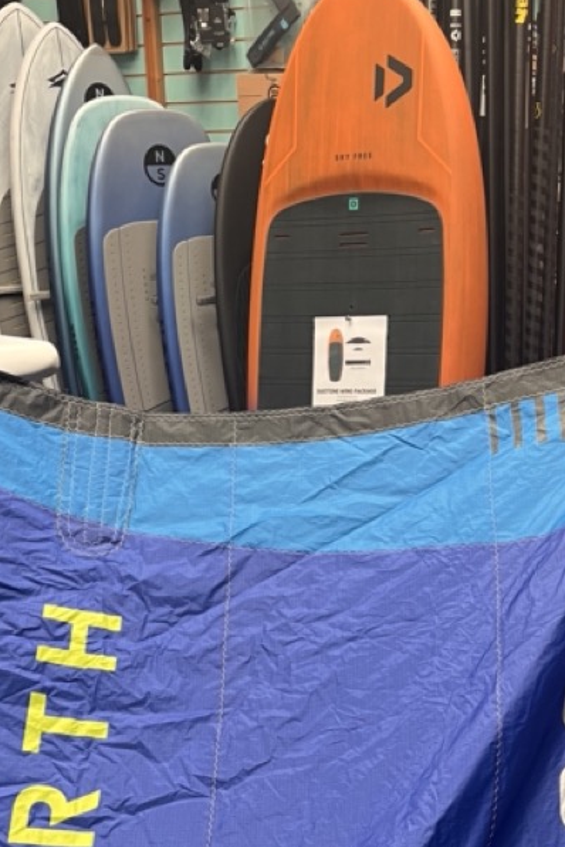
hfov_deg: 23.3
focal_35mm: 58
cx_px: 383
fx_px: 1365
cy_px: 823
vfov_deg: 32.1
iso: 80
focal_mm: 5.1
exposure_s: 1/50
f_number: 1.6
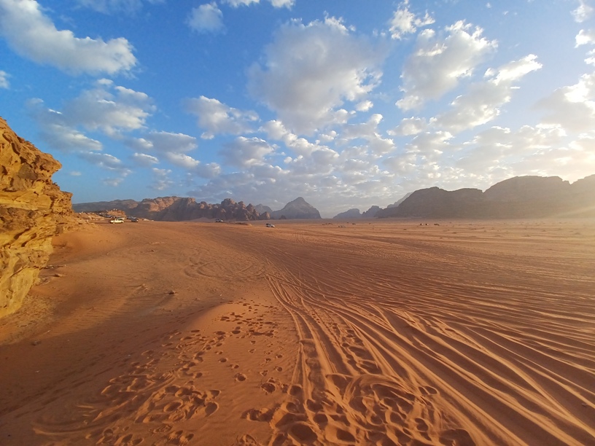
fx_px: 223
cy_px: 223
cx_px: 298
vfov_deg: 89.9
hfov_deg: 106.2
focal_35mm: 13
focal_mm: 1.42
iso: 40
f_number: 2.2
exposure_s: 1/520
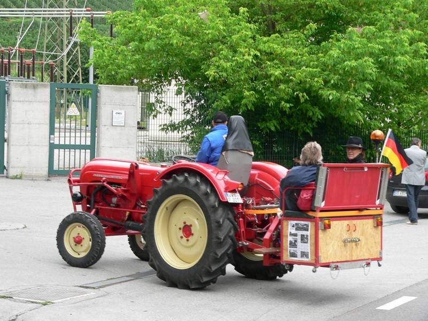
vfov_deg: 16.4
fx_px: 1113
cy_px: 160
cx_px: 214
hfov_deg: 21.8
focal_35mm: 90
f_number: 4
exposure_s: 1/160
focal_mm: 15
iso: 80
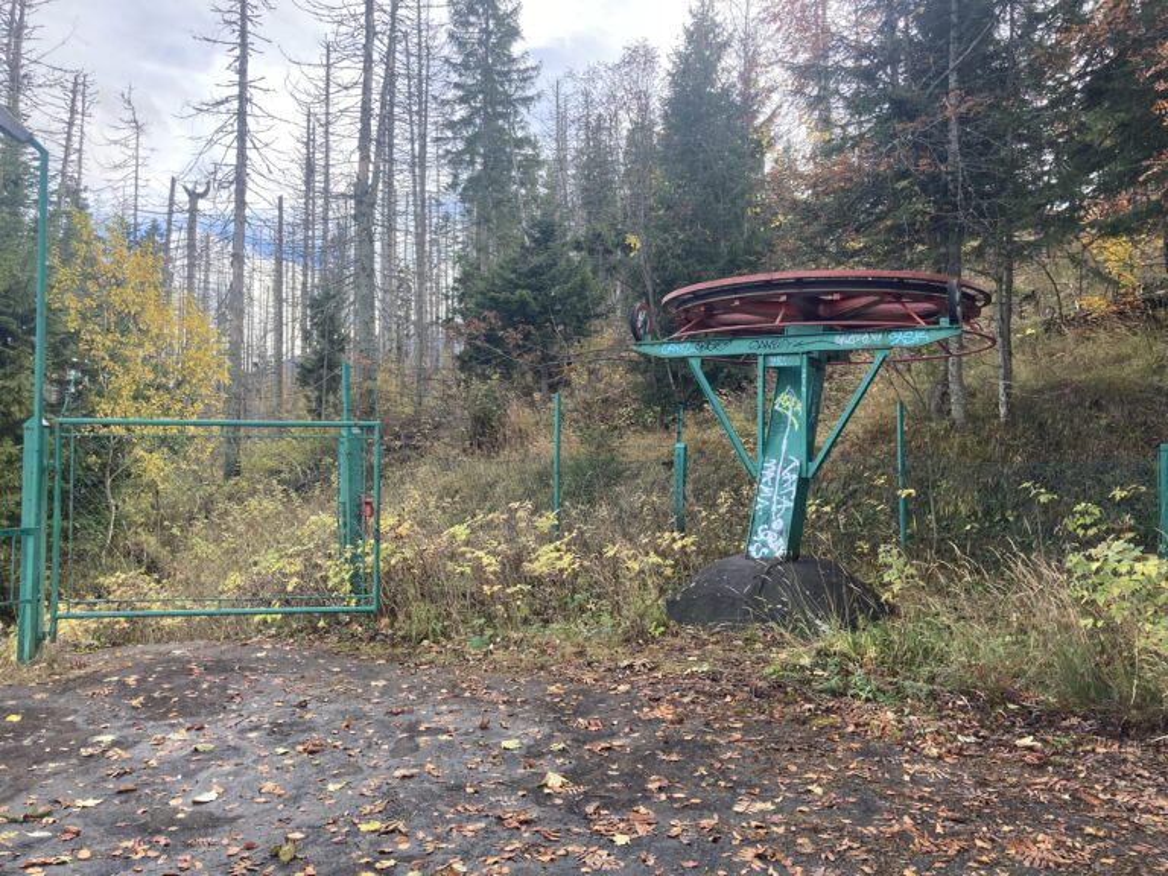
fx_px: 945
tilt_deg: +2.7
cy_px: 438
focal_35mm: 28
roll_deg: -2.1
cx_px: 584
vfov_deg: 49.7
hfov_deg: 63.4
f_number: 1.8
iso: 20
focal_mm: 3.99
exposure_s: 1/261
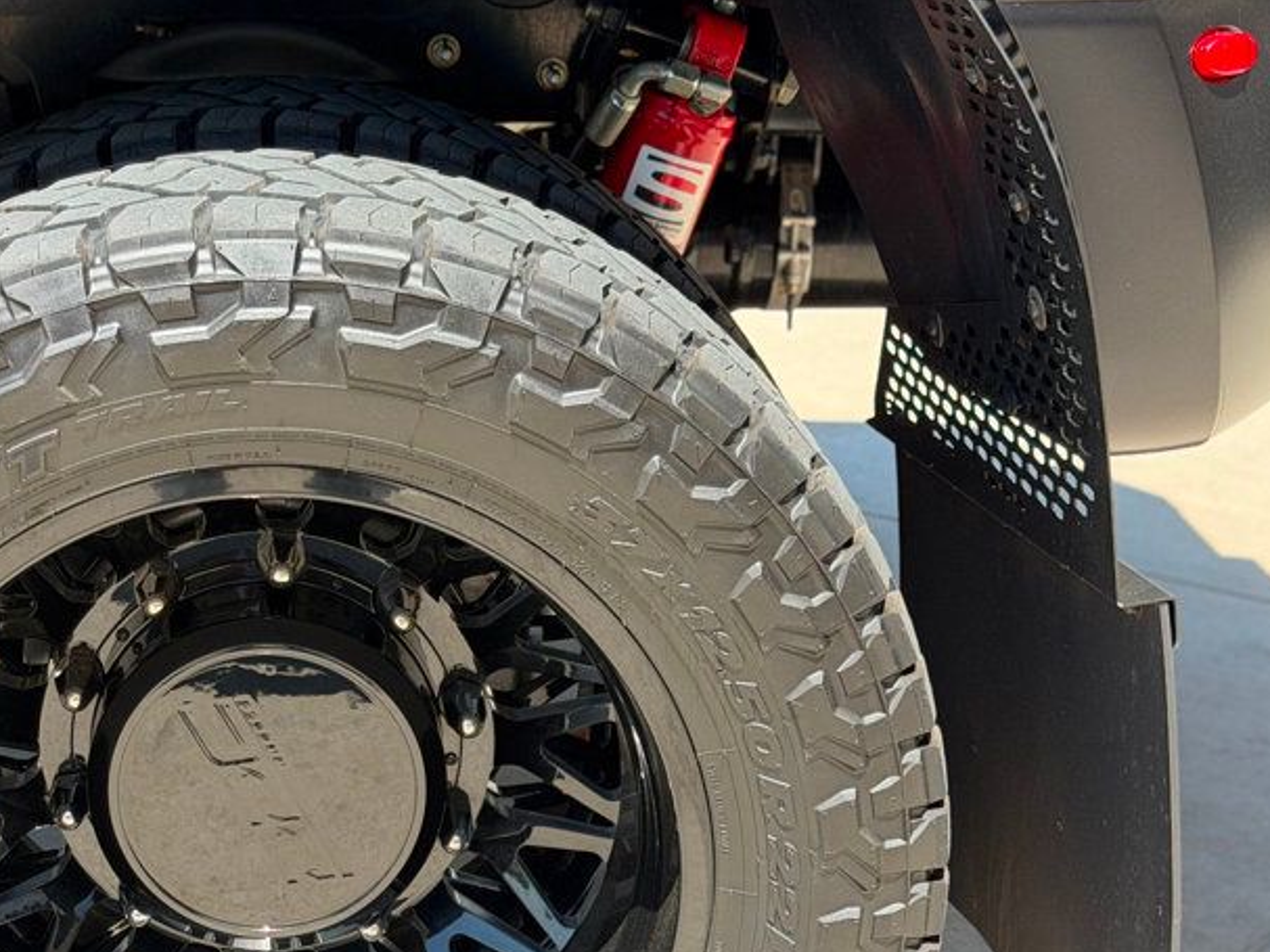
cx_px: 280
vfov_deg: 18.0
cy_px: 795
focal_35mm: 81
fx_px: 2971
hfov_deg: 23.8
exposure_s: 1/606
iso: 100
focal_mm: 6.76
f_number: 1.78
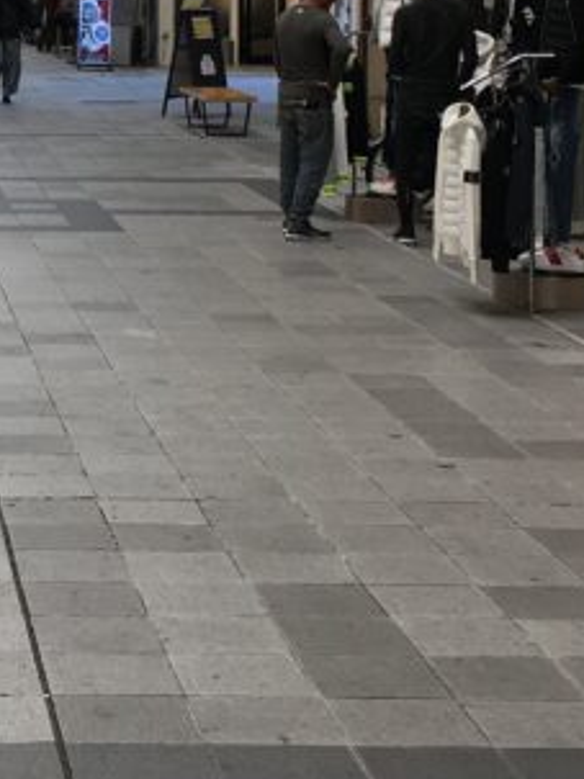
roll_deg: +0.7
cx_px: -129
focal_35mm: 98
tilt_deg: -3.9
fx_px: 2206
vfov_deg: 19.7
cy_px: 82
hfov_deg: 14.6
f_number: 2.2
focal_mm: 4.15
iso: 25
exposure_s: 1/60
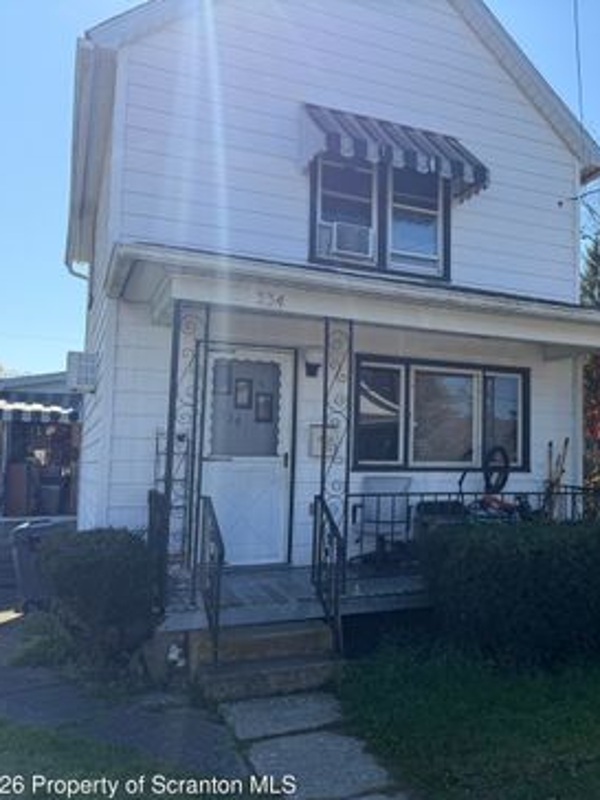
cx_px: 503
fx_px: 763
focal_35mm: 33
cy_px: 410
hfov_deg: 40.6
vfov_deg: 55.3
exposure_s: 1/3953
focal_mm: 6.76
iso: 125
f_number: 1.78
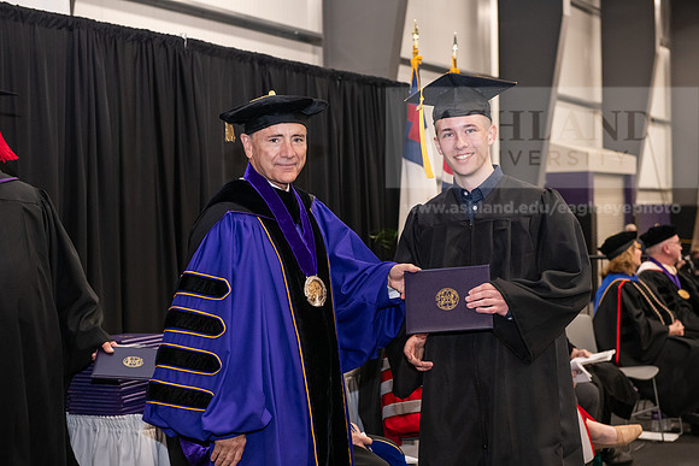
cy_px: 233
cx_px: 350
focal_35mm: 66
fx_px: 1282
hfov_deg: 30.5
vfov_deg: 20.6
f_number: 5
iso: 2500
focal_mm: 66
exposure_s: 1/125
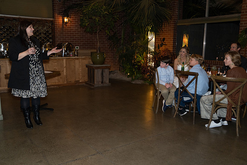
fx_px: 220
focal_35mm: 32
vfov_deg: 41.0
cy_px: 87
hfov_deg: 58.6
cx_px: 123
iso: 2000
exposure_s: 1/125
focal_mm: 30
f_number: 2.8
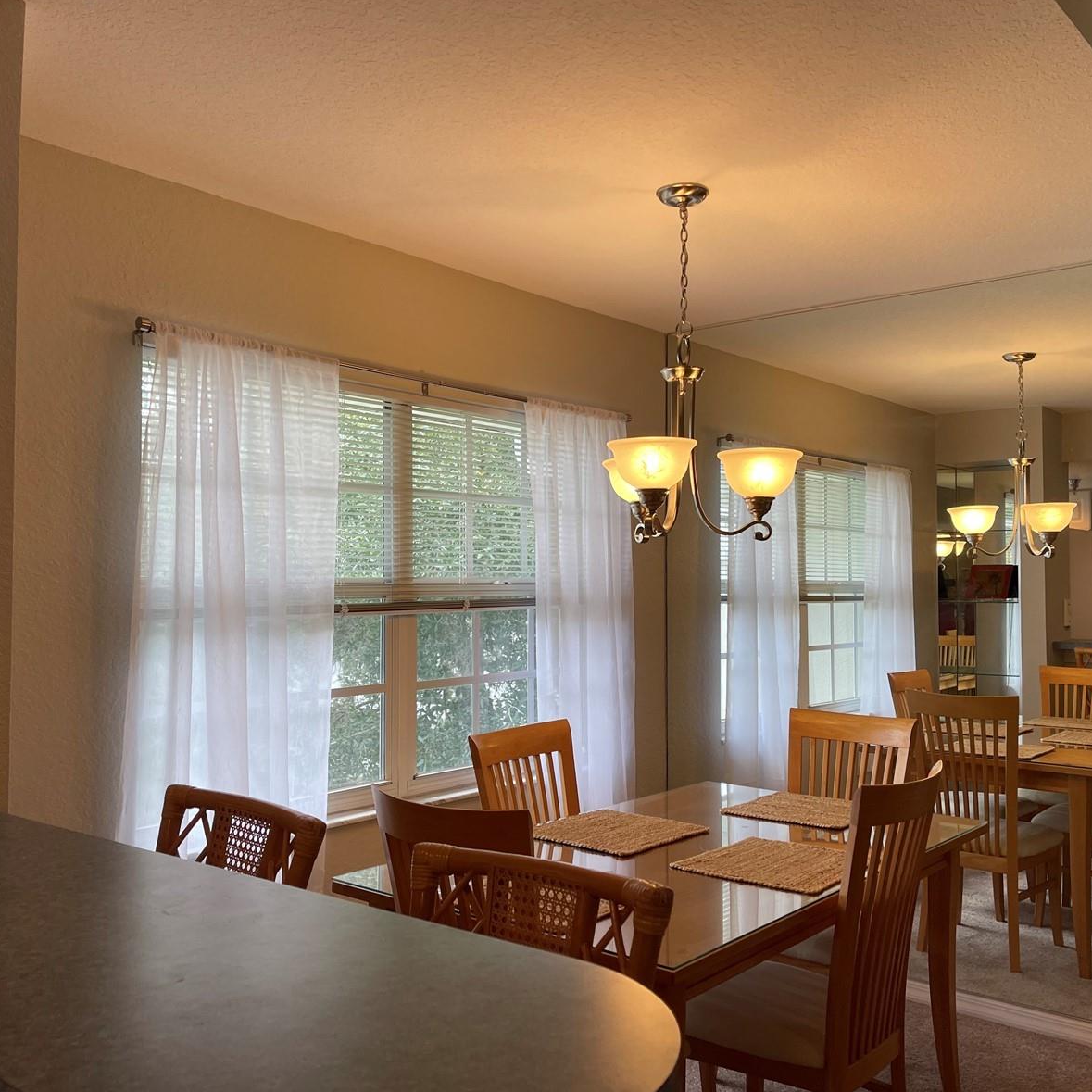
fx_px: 1071
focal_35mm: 30
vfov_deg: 54.0
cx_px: 586
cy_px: 551
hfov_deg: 54.0
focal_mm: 5.1
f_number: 1.6
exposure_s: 1/120
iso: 64
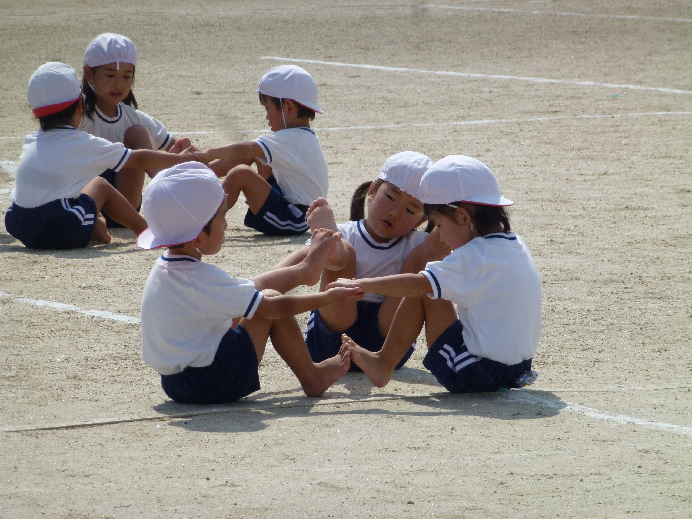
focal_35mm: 304
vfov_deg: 4.9
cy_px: 260
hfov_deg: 6.5
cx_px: 346
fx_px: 6077
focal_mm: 54.5
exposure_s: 1/1000
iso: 100
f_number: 5.7
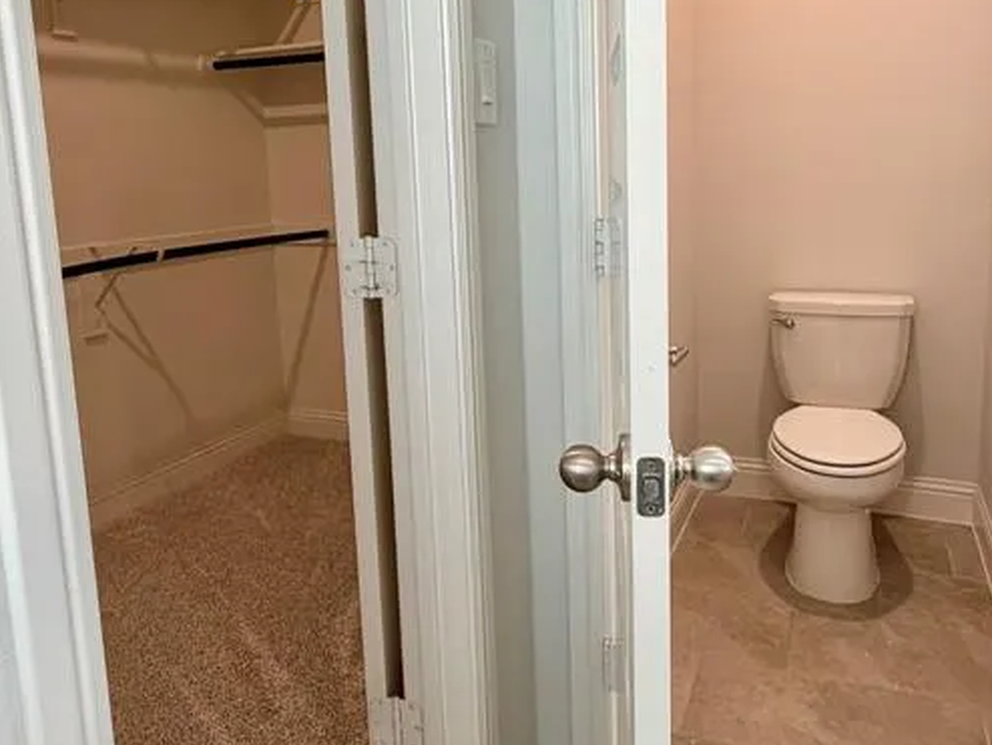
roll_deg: +2.1
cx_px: 512
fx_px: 831
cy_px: 279
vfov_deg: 47.8
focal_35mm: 29
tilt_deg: -8.8
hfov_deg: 61.6
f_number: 2.2
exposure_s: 1/120
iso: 200
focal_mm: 2.22
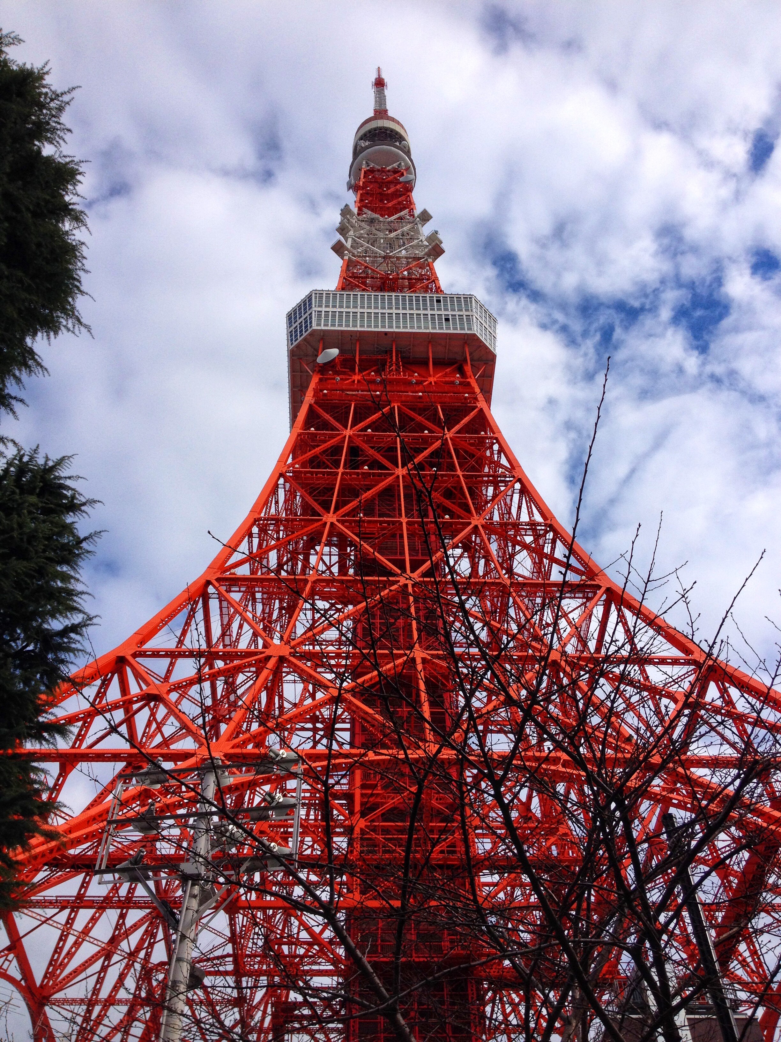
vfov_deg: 52.6
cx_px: 390
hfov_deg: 40.7
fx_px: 1053
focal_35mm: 35
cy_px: 521
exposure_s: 1/1842
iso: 50
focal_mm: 4.28
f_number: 2.4
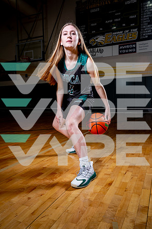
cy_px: 114
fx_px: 184
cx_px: 76
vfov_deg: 63.7
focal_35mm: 29
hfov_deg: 45.0
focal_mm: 29
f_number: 6.3
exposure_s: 1/250
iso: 100
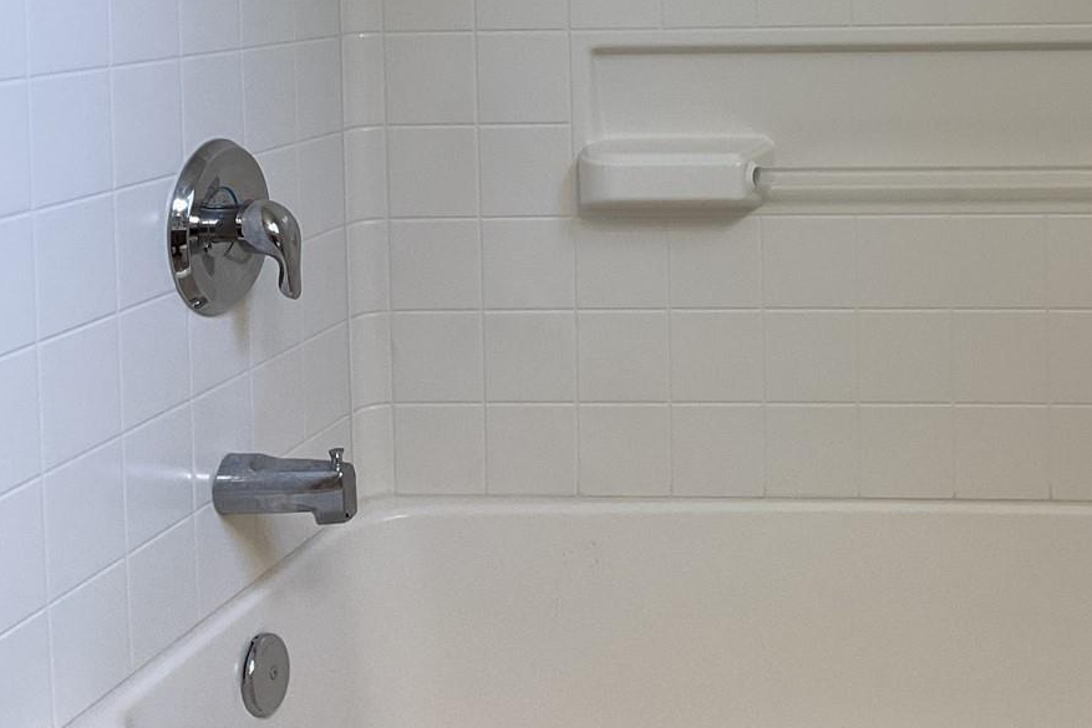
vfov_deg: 23.5
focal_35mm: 55
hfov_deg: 34.3
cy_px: -9
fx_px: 1668
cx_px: 971
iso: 50
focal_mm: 3
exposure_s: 1/60
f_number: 1.8
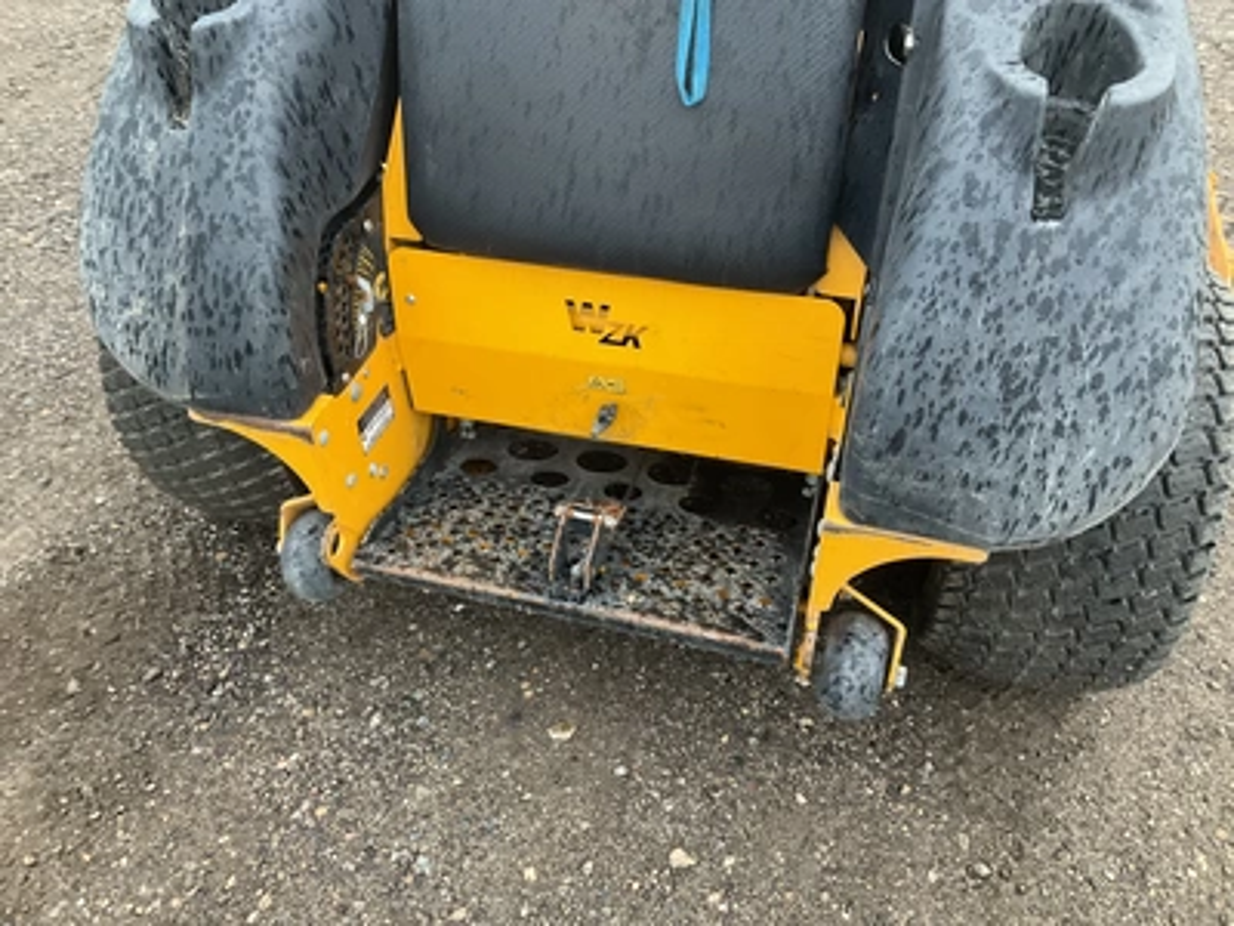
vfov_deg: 48.2
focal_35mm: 29
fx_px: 1034
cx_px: 617
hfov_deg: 61.7
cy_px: 463
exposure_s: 1/60
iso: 80
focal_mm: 3
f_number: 1.8
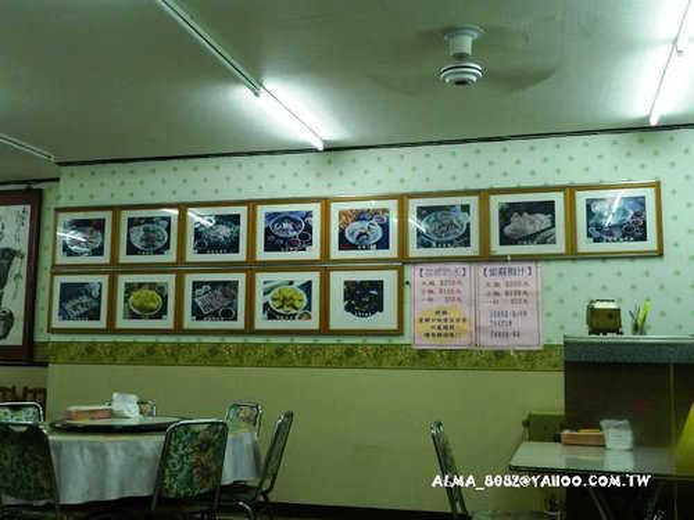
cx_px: 347
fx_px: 762
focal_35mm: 38
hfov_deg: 49.0
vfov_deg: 37.7
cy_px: 260
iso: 280
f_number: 4
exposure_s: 1/30
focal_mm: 6.7
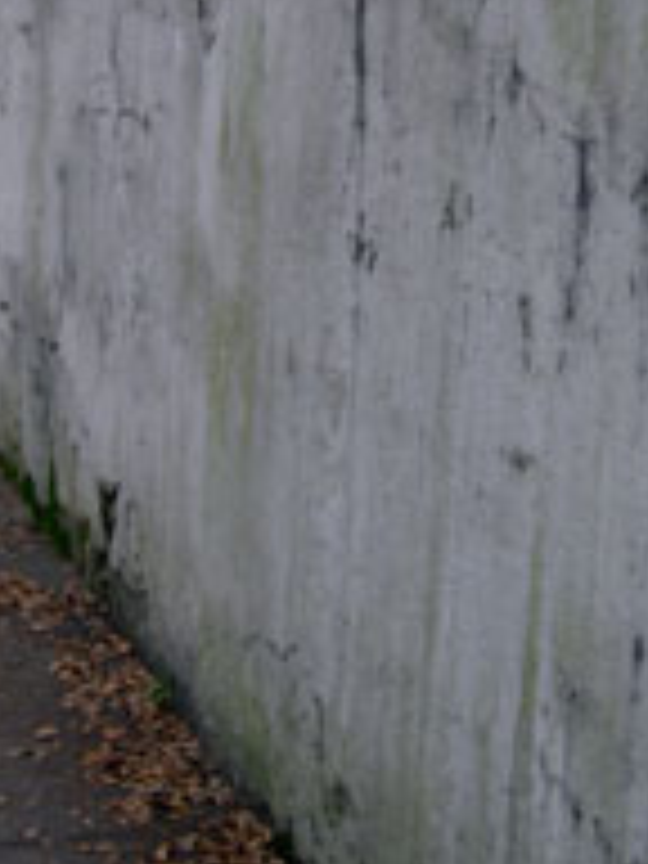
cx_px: 297
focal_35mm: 79
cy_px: 50
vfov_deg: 23.9
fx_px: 1972
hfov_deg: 18.7
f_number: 2.8
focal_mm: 8
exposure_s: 1/63.2
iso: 100
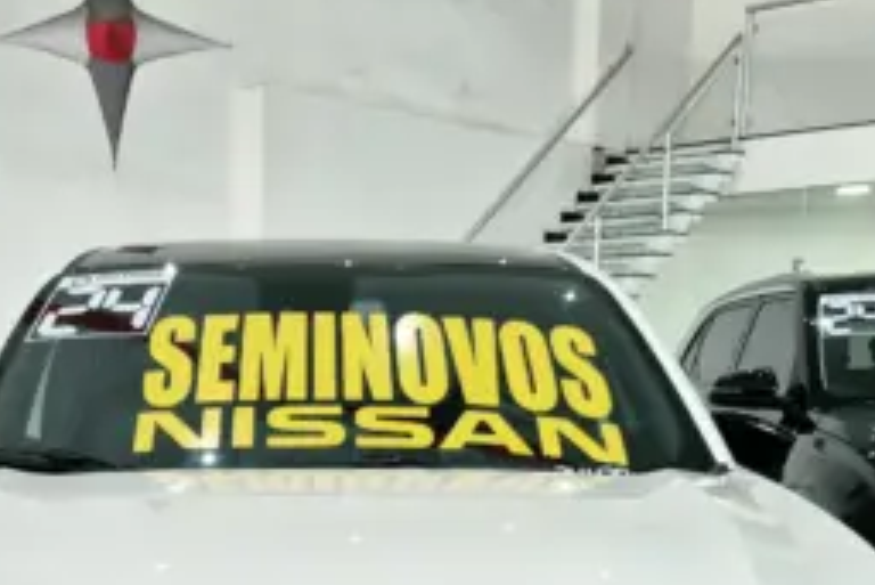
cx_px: 321
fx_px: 1362
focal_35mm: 56
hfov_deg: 35.4
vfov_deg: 22.0
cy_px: 739
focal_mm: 5.4
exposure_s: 1/120
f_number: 1.8
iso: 160
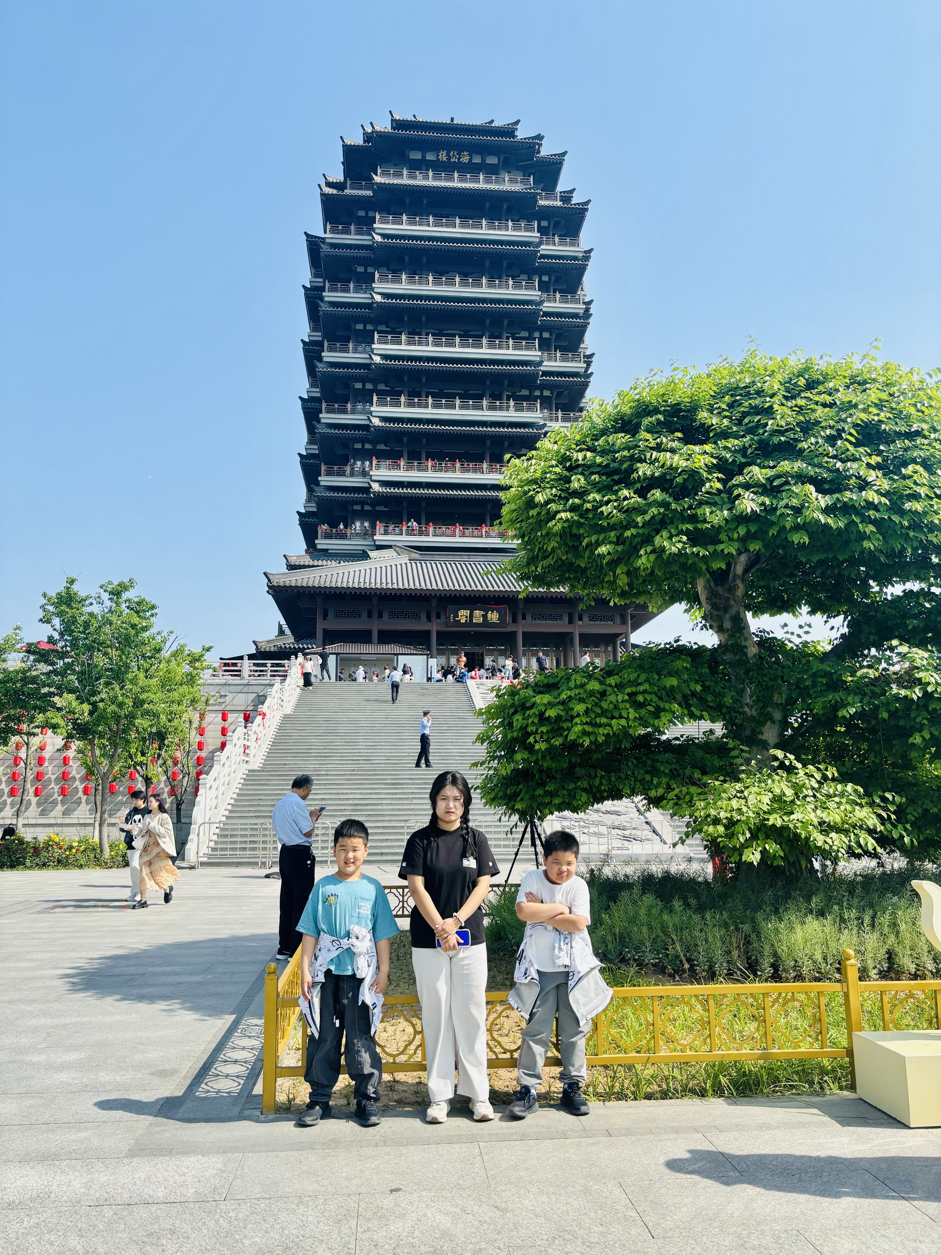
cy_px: 628
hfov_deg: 53.1
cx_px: 470
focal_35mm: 26
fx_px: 942
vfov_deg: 67.3
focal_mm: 5.96
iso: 50
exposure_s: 1/2242
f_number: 1.6
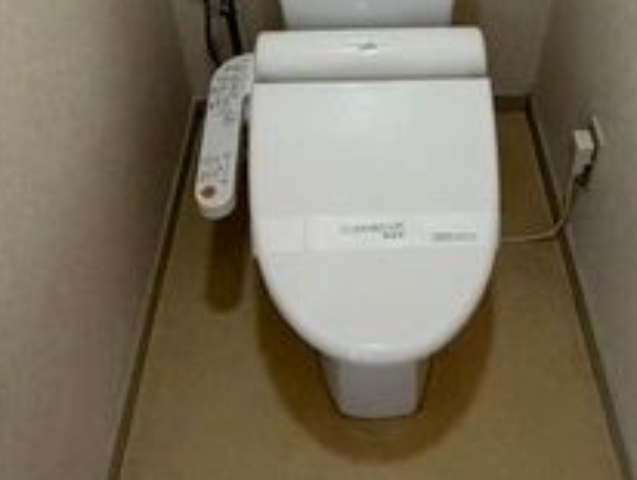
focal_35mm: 38
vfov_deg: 35.1
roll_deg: +1.7
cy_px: 28
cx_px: 353
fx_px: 700
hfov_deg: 48.8
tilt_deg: -39.9
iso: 400
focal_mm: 2.22
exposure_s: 1/60
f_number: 2.2
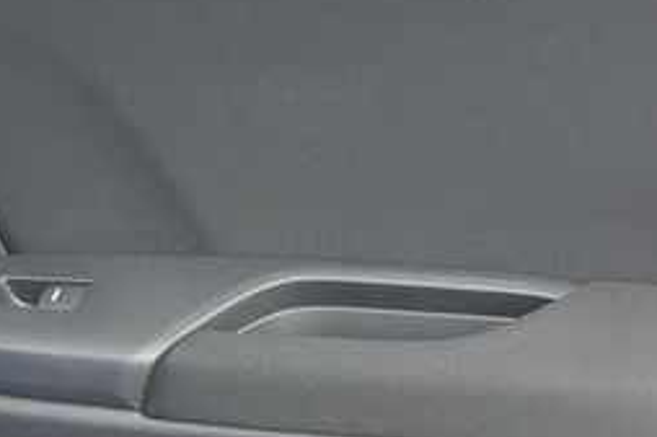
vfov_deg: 11.7
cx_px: 362
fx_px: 2134
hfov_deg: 17.5
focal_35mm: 117
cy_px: 120
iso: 200
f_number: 3.5
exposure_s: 1/200
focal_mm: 11
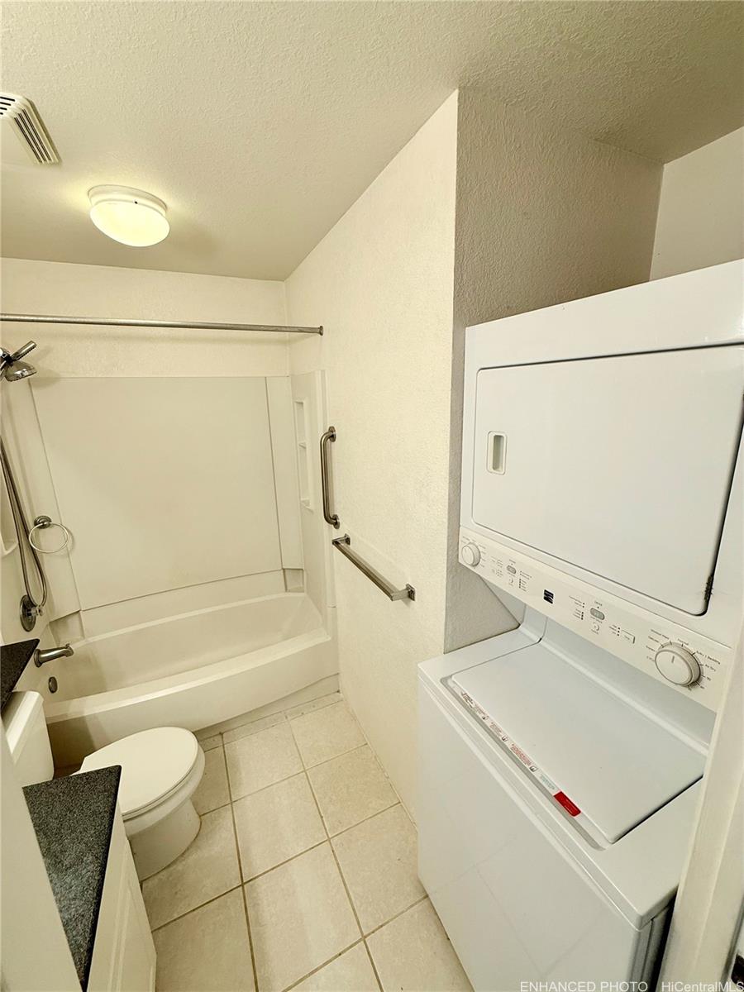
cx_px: 372
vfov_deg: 102.1
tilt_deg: -14.1
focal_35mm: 14
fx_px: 401
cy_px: 496
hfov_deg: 85.7
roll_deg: +0.5
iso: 100
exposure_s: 1/120
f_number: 2.2
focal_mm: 2.22
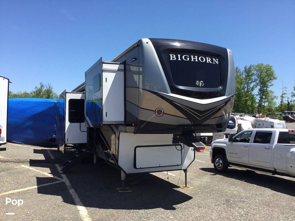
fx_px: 264
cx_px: 148
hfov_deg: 58.4
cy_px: 110
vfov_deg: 45.4
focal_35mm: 31
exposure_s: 1/799
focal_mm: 3.3
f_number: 2.4
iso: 25
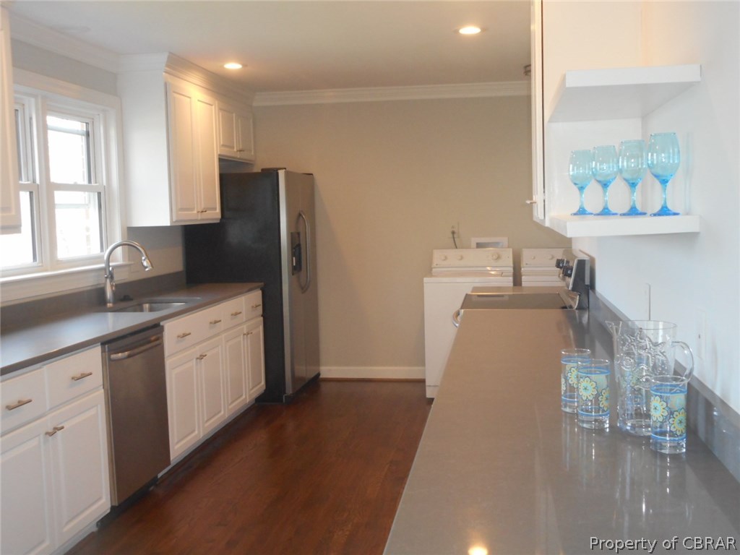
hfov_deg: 47.9
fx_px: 834
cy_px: 278
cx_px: 370
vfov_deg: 36.8
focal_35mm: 39
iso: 320
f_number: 4.5
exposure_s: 1/30
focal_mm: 6.9
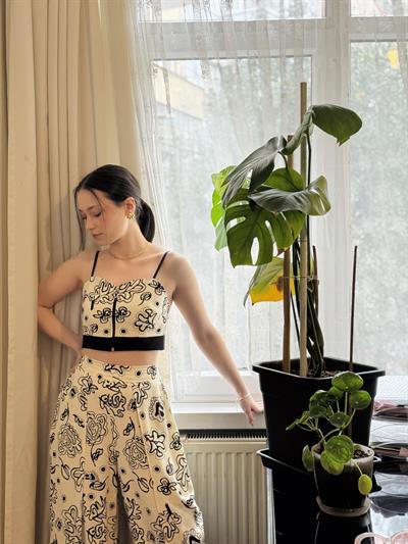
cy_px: 272
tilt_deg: -2.5
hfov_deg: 30.3
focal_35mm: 48
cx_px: 204
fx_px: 754
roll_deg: +0.3
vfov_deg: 39.6
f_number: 1.78
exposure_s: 1/50
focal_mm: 6.76
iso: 125
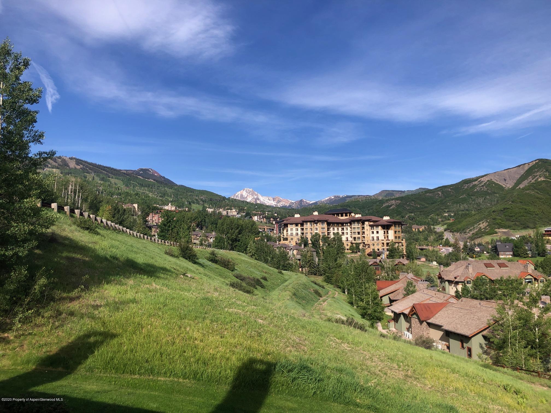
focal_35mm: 28
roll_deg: +1.8
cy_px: 206
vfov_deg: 49.7
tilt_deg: +5.1
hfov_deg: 63.4
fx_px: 446
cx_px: 276
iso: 20
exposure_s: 1/1869
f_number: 1.8
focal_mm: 3.99
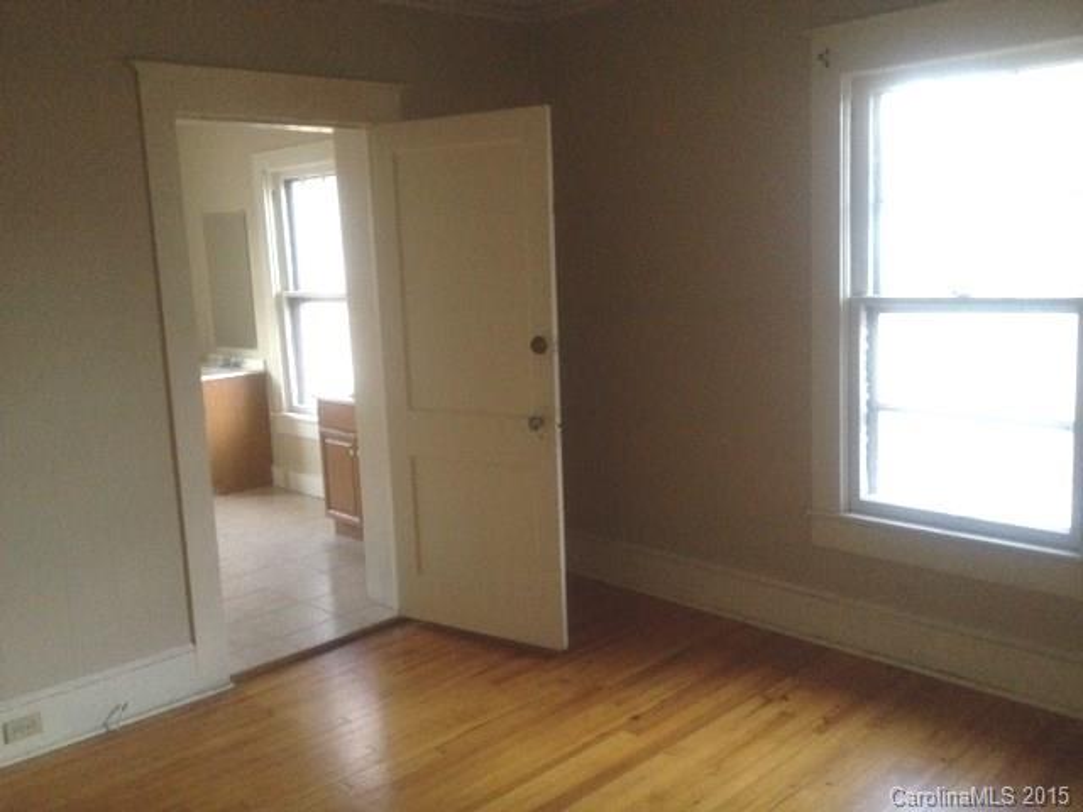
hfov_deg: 52.6
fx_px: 1095
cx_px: 542
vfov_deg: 40.7
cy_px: 406
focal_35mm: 35
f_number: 2.4
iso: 640
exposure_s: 1/15
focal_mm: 4.28
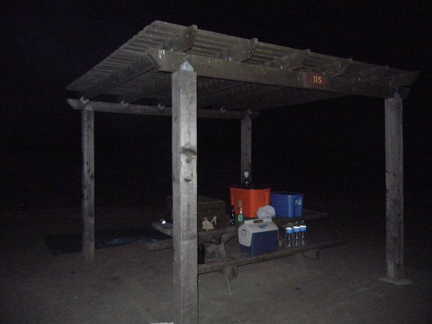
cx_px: 216
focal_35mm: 30
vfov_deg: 46.8
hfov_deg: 60.0
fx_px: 374
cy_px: 162
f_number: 3.5
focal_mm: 5.4
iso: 560
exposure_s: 1/8
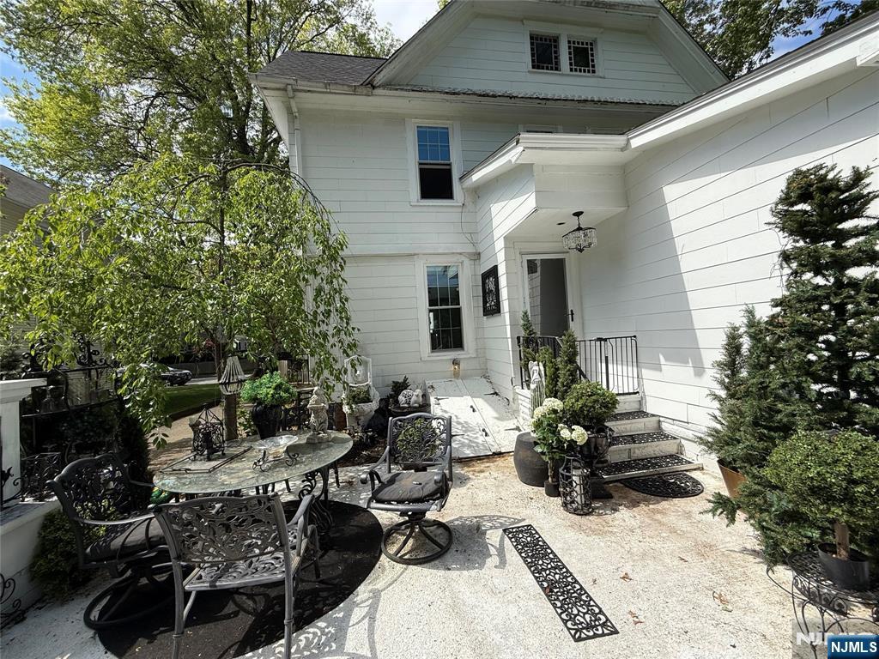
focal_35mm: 14
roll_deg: +1.9
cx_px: 440
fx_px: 356
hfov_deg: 102.1
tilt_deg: -0.1
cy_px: 330
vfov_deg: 85.7
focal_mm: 2.22
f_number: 2.2
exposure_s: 1/1795
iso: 50
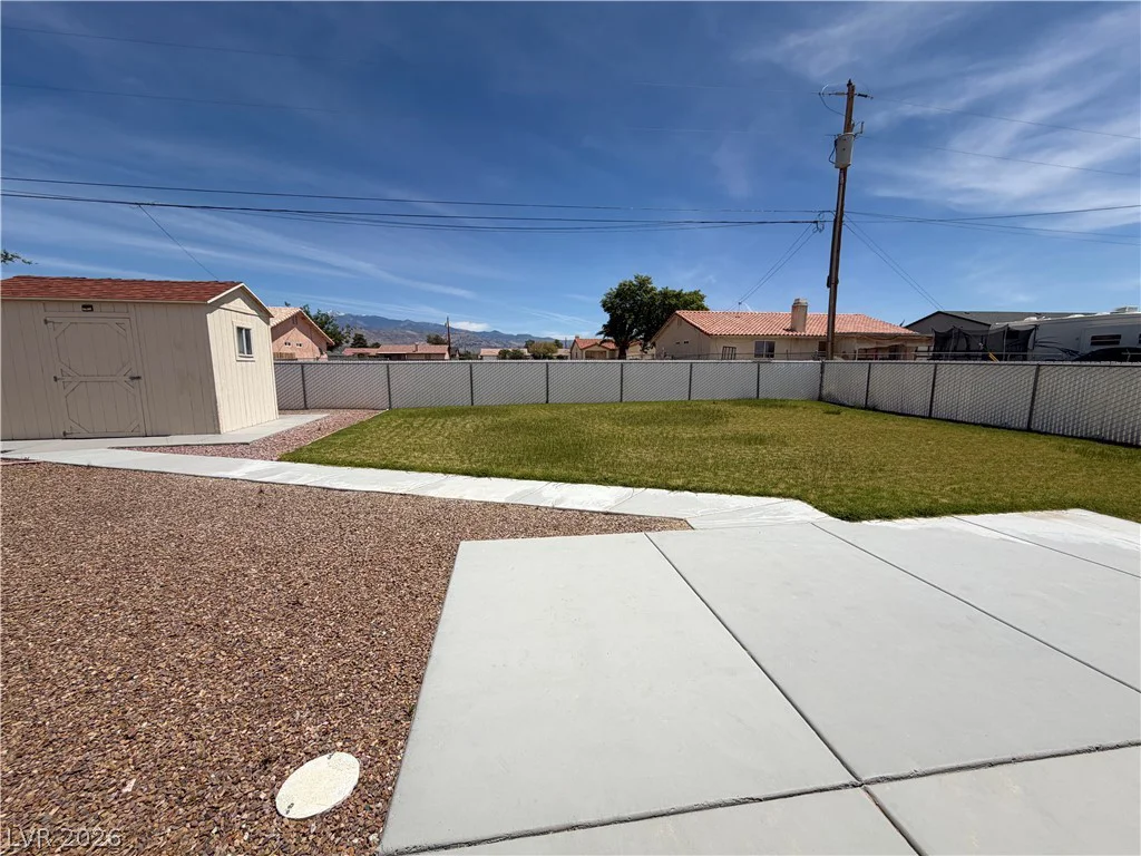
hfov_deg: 102.1
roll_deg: +0.2
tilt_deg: -8.3
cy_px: 428
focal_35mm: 14
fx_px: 461
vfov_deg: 85.7
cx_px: 570
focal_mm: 2.22
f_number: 2.2
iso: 20
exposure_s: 1/1698
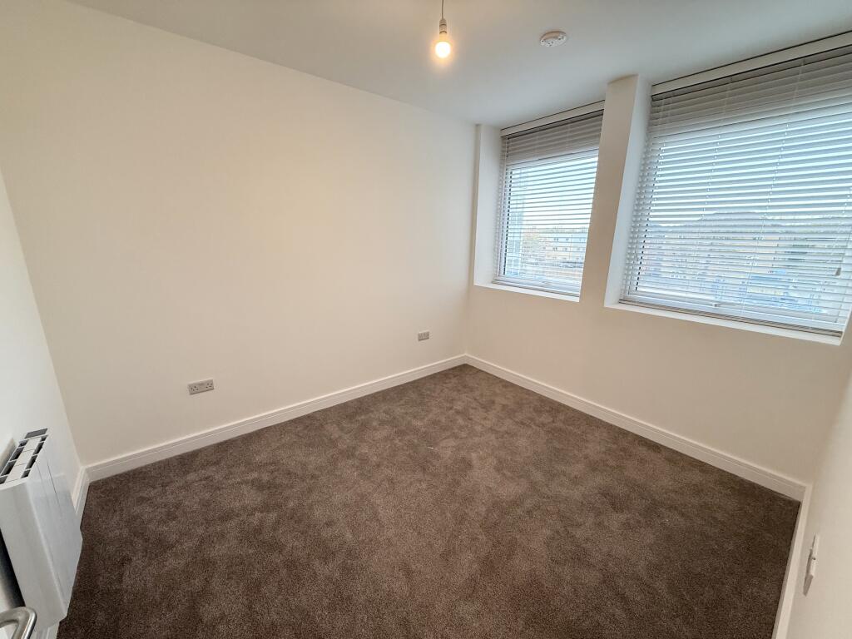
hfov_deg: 102.1
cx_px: 426
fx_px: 345
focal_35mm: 14
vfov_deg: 85.7
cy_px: 320
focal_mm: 2.22
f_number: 2.2
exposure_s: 1/100
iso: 160
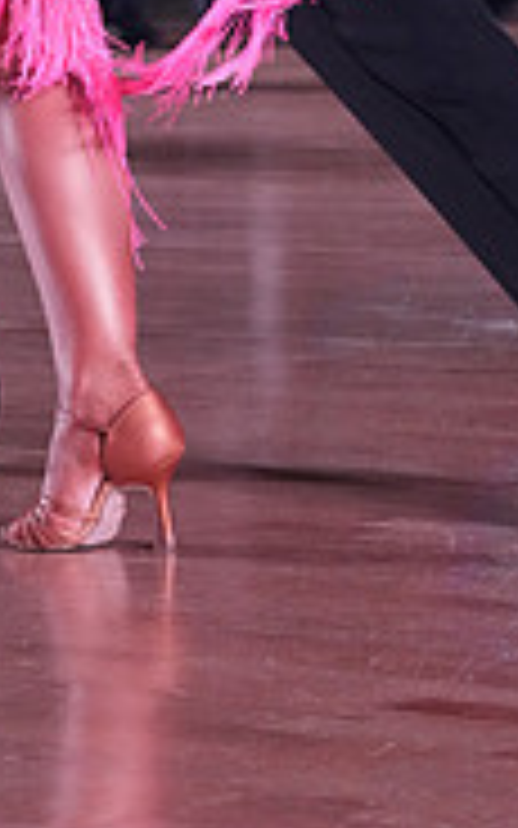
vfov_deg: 7.3
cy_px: -230
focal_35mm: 283
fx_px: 6392
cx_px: 119
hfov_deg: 4.6
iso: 5000
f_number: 7.1
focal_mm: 88
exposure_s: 1/250
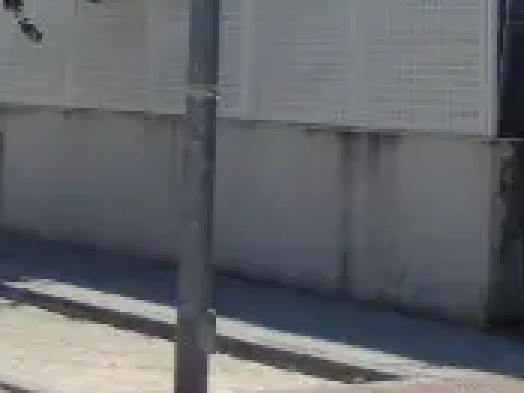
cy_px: -228
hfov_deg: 12.4
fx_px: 2375
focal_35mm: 157
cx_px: -48
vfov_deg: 9.2
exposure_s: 1/160
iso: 125
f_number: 14
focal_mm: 7.7
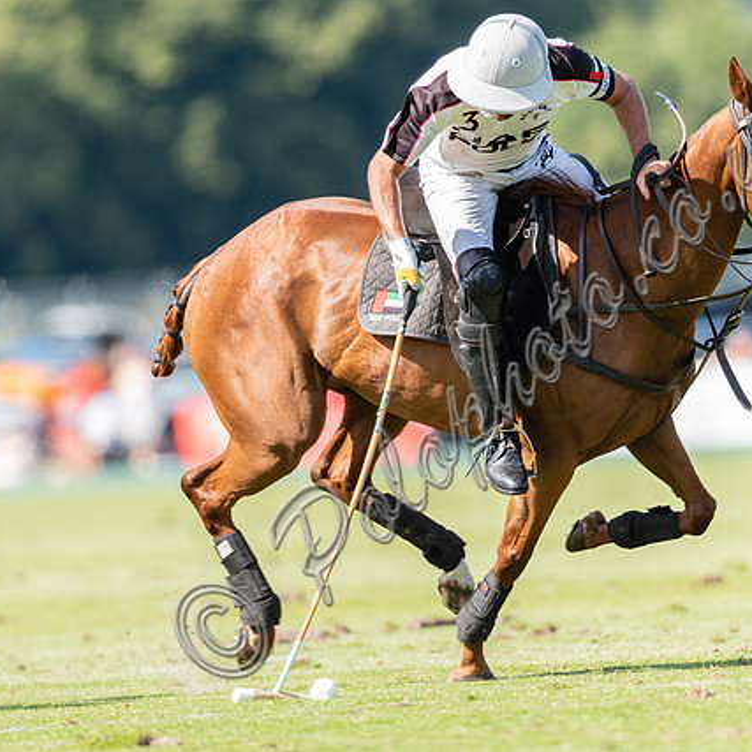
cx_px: 341
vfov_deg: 2.1
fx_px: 20351
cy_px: 344
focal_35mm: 828
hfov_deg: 2.1
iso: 320
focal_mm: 500
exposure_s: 1/1600
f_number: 4
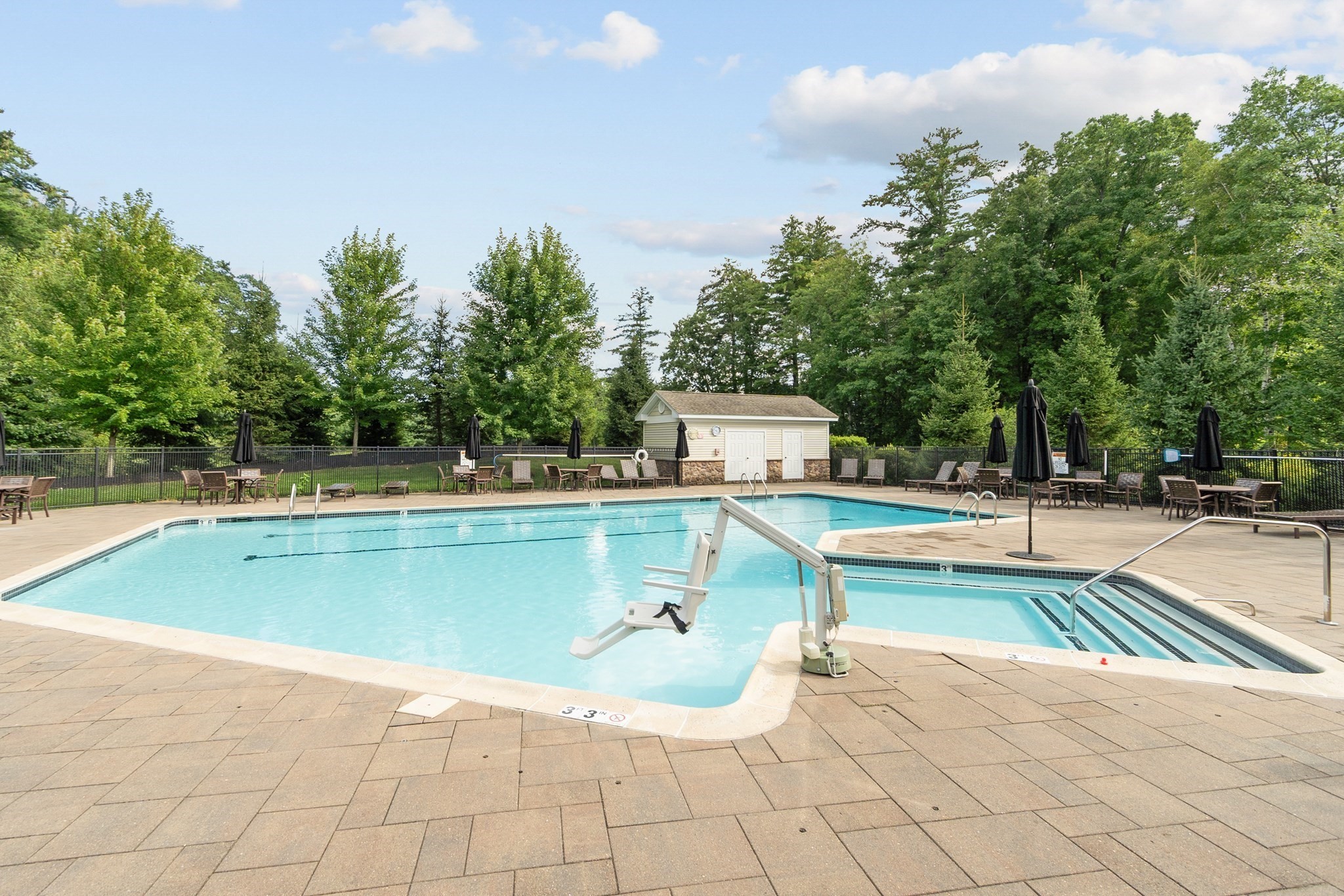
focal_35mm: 15
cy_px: 448
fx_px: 560
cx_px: 672
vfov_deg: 77.3
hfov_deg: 100.4
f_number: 8
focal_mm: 10
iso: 100
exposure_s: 1/160
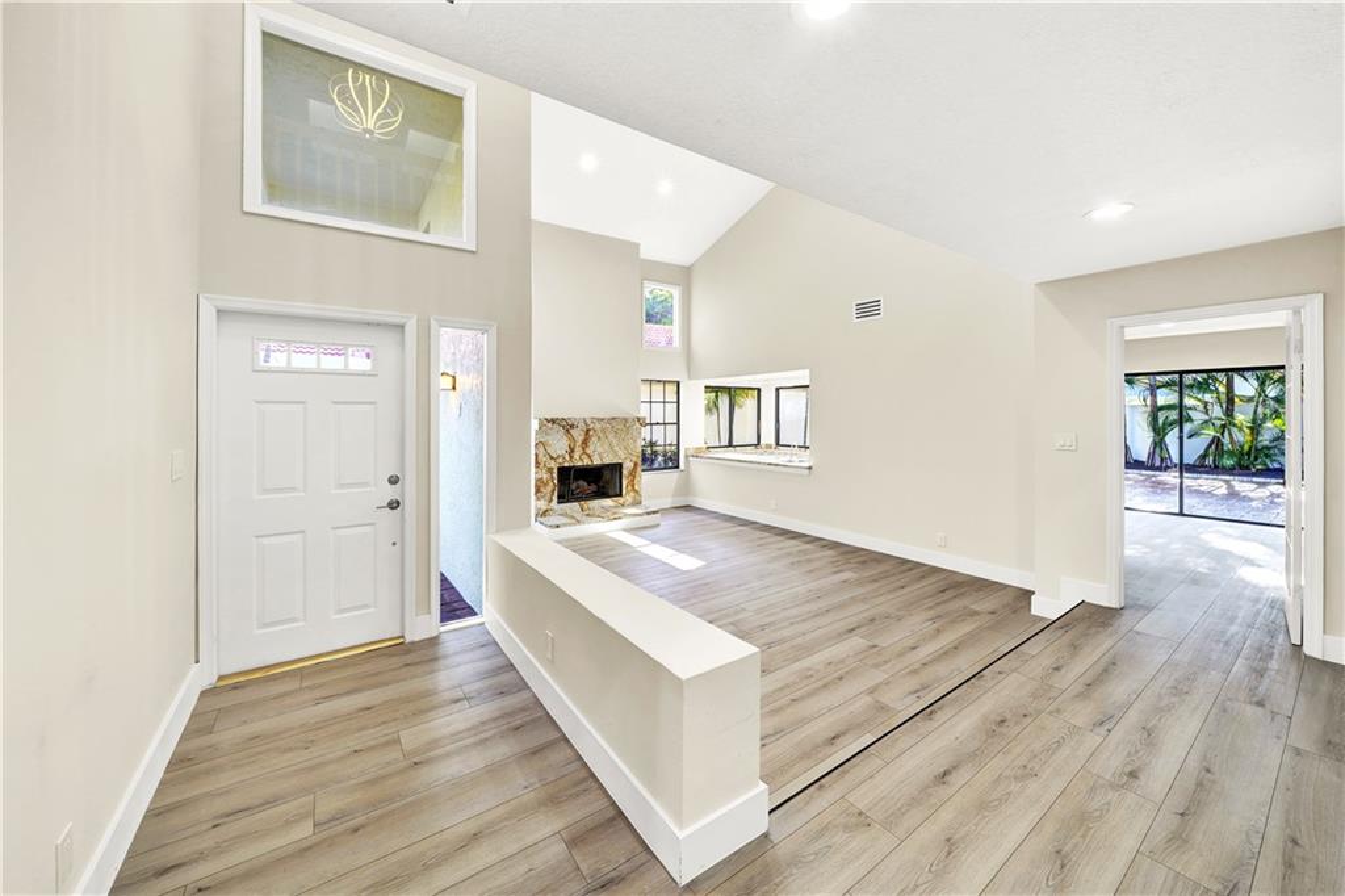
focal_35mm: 12
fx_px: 448
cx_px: 672
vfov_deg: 90.0
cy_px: 448
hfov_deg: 112.6
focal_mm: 12
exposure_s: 1/6
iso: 100
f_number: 11
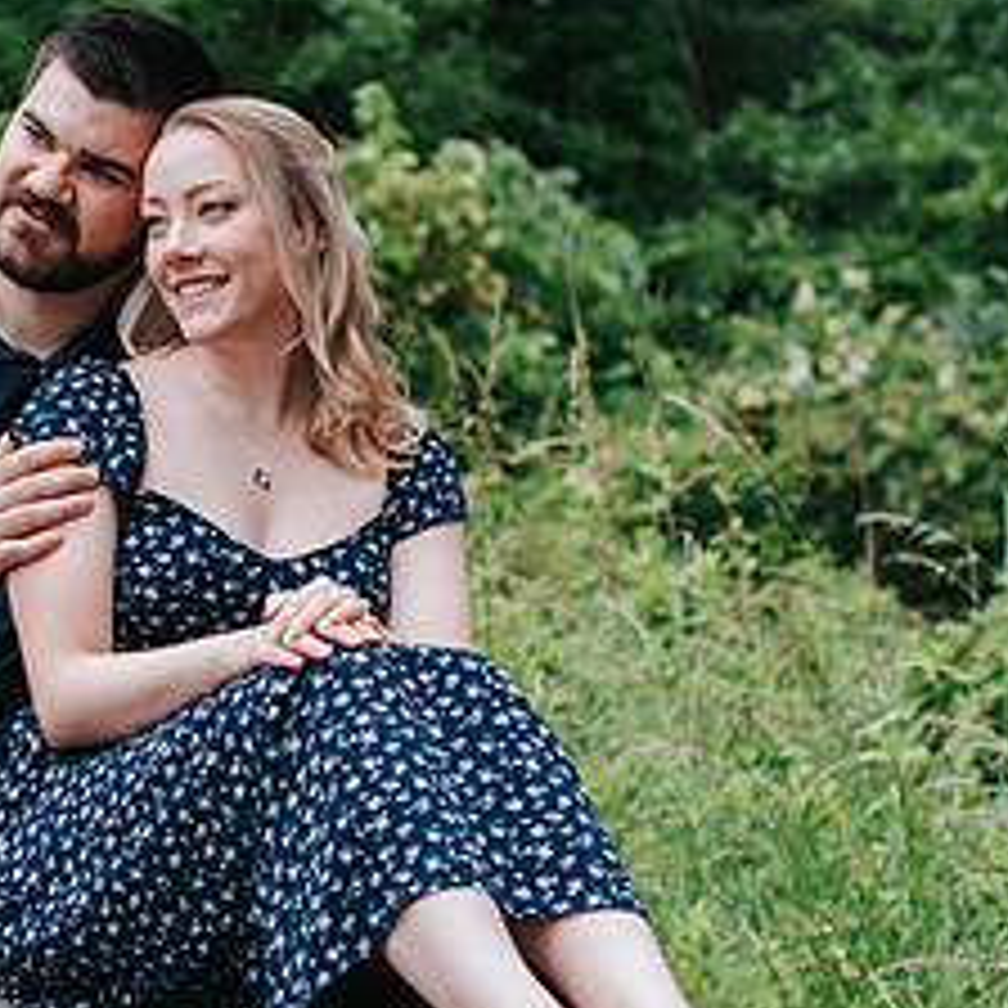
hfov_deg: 13.6
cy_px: 489
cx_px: -52
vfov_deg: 13.8
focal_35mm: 126
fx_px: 4151
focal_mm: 50
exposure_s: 1/500
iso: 250
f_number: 3.2
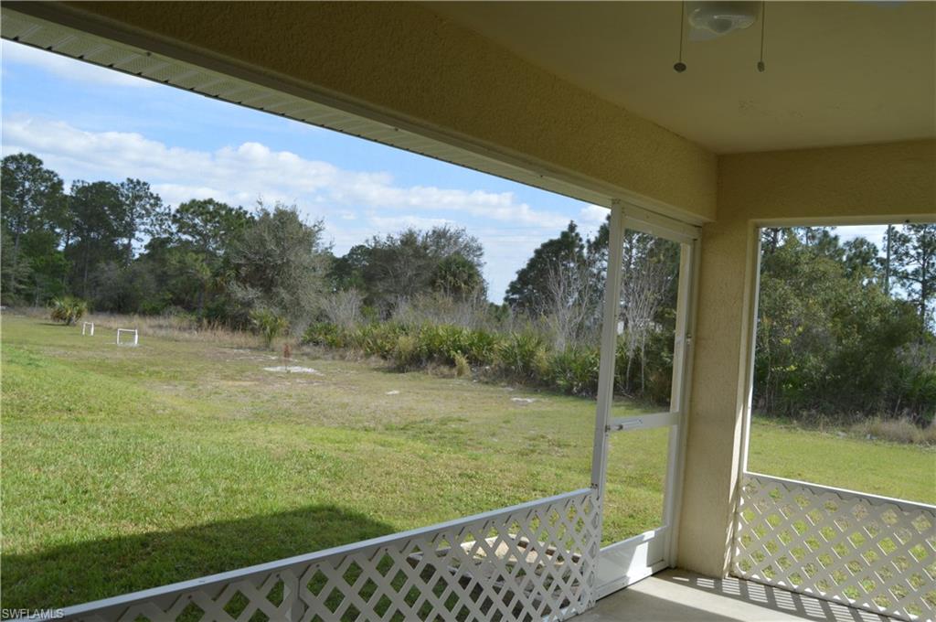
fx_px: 701
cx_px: 468
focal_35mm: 27
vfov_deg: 47.8
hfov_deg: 67.4
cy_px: 311
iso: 100
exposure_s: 1/200
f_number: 7.1
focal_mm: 18
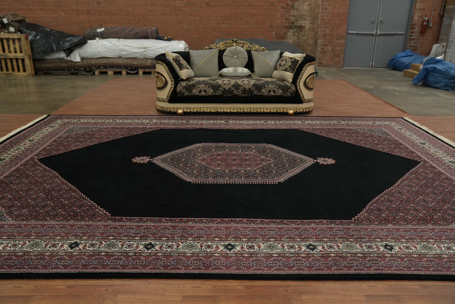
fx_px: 366
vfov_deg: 45.0
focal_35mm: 29
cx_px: 228
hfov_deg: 63.7
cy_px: 152
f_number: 3.2
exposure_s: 1/125
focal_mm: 29
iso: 1600
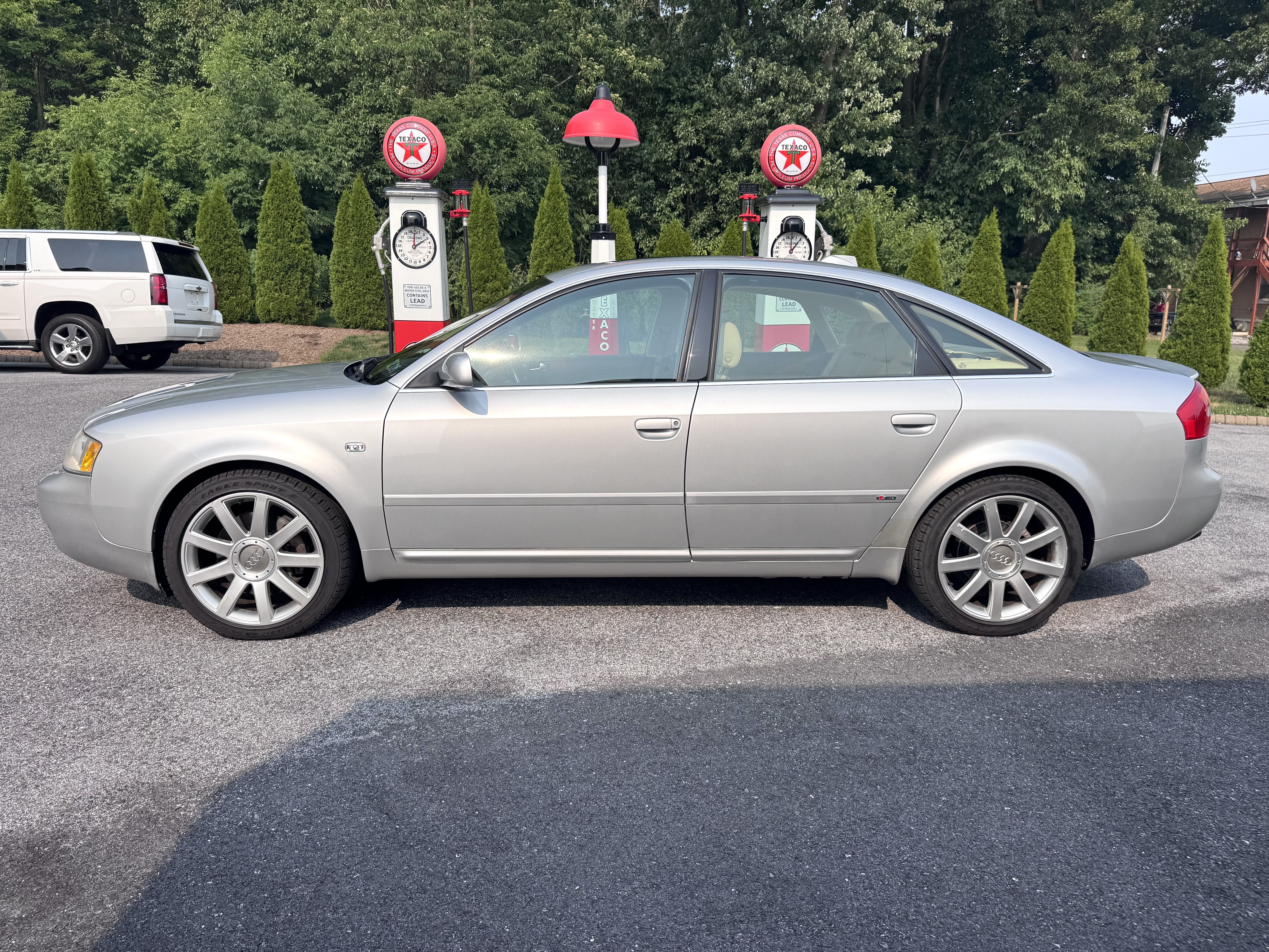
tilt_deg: -12.4
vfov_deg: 56.8
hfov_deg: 71.6
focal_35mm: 24
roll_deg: -0.1
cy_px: 476
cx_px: 634
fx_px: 880
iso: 80
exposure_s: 1/3802
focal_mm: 6.76
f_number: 1.78
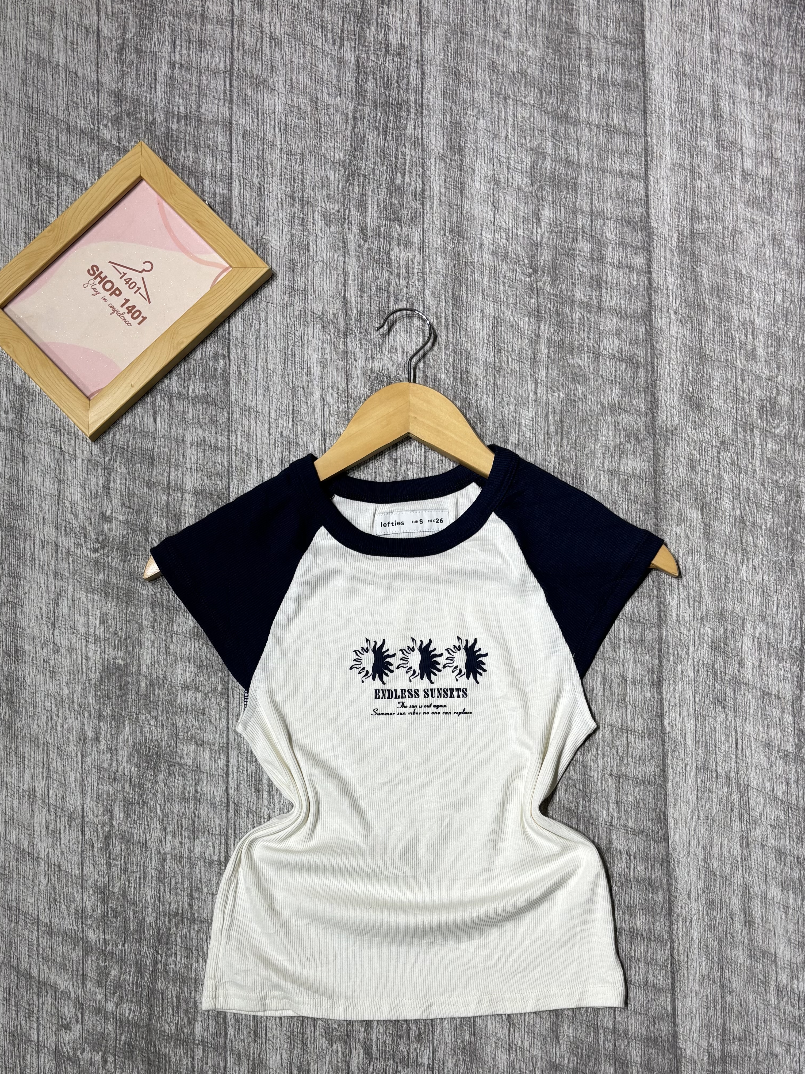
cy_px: 692
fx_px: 1147
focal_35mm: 37
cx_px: 397
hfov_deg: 38.7
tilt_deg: -82.7
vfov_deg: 49.5
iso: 32
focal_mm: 5.96
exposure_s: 1/100
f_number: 1.6
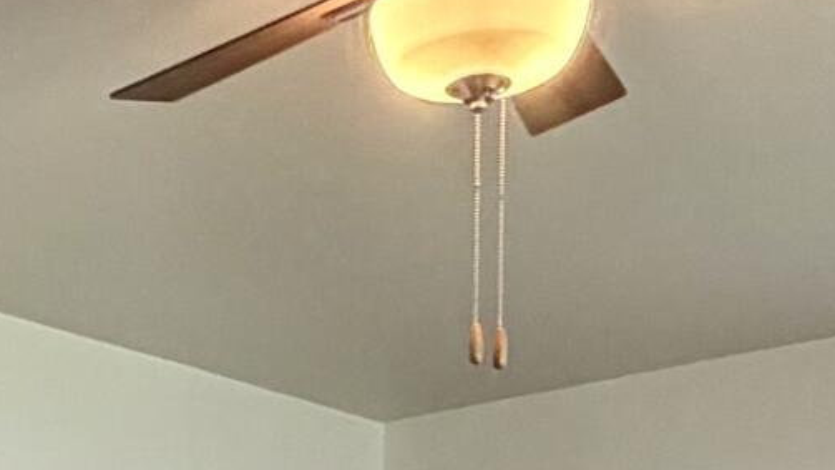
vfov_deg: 10.6
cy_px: 1264
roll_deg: +1.4
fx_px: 2015
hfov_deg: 22.9
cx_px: 91
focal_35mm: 91
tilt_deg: -11.0
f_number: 2.2
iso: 320
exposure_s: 1/60
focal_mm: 2.22
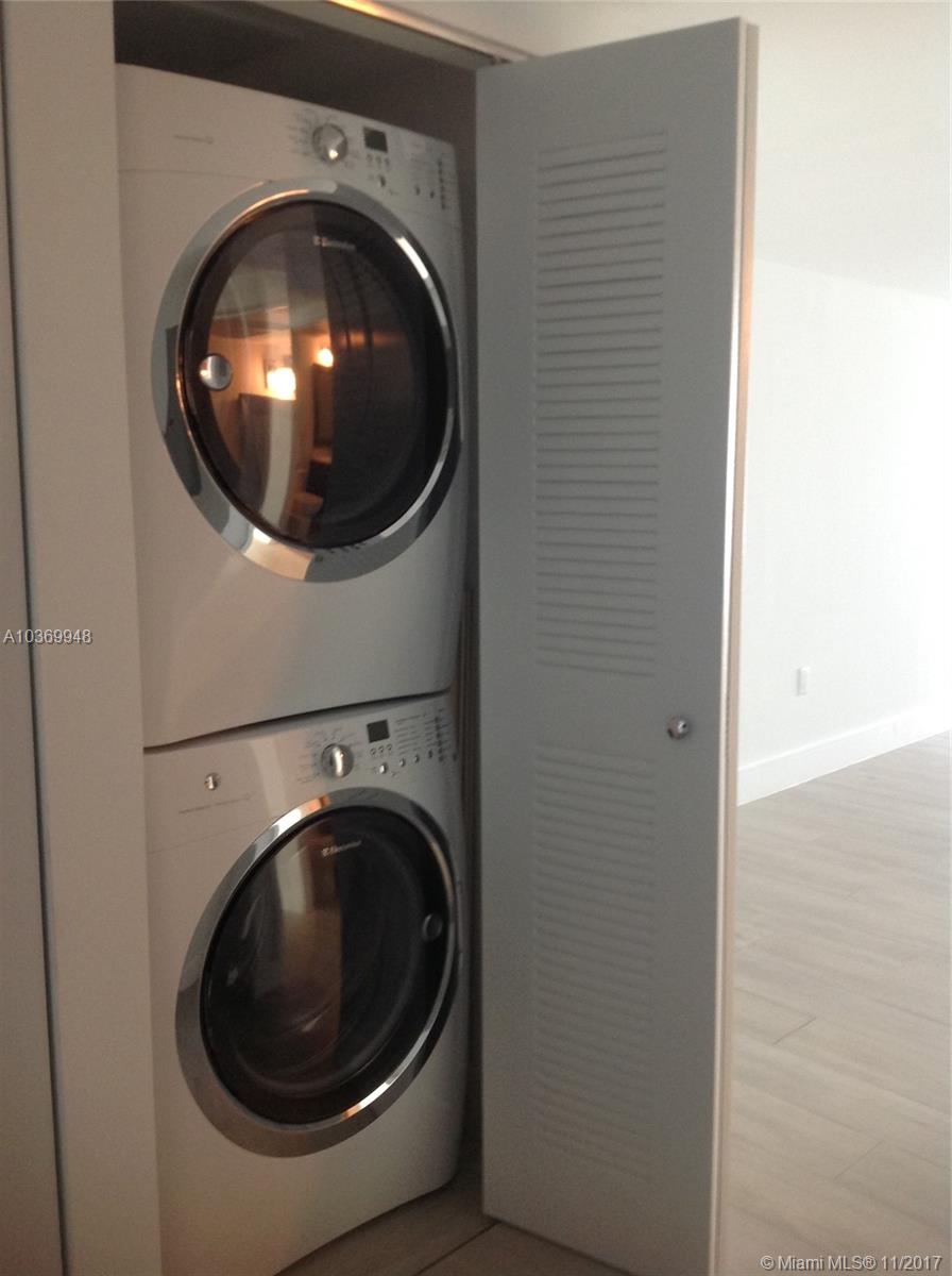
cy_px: 638
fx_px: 1287
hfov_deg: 40.6
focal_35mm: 35
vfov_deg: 52.7
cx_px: 476
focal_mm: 4.28
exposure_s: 1/15
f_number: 2.4
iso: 125
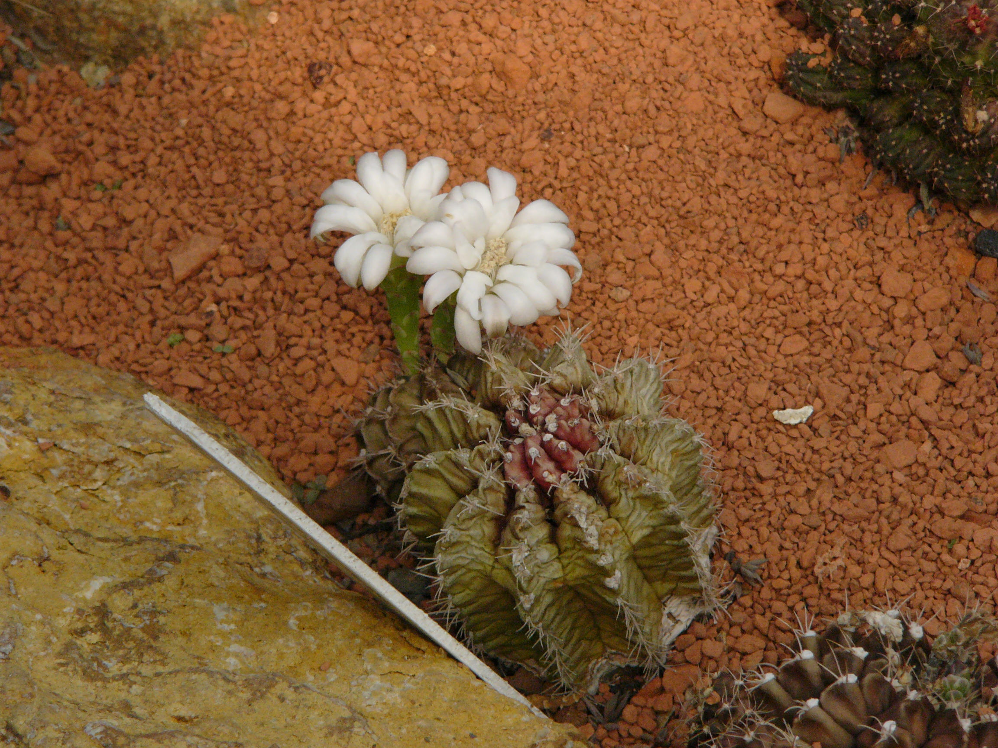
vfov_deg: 7.4
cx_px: 499
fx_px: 5824
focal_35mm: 202
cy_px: 374
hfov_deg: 9.8
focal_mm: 33.6
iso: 200
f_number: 4.6
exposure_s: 1/800
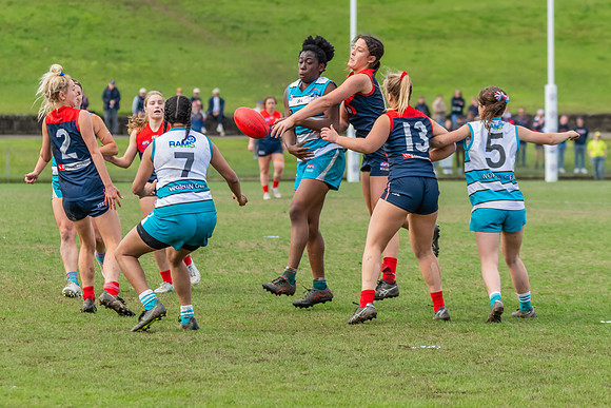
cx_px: 297
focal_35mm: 259
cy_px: 107
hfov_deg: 8.0
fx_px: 4389
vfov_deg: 5.3
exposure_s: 1/1600
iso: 800
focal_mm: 160
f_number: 5
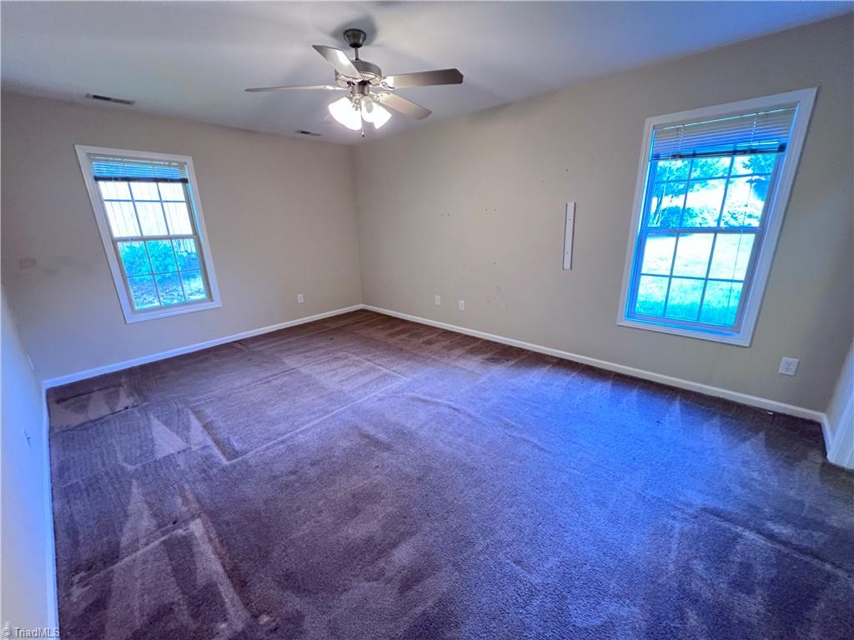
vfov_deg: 89.9
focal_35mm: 13
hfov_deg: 106.2
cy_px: 320
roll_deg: +1.7
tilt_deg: -17.1
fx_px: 321
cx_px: 427
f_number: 1.8
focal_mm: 1.57
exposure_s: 1/60
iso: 500
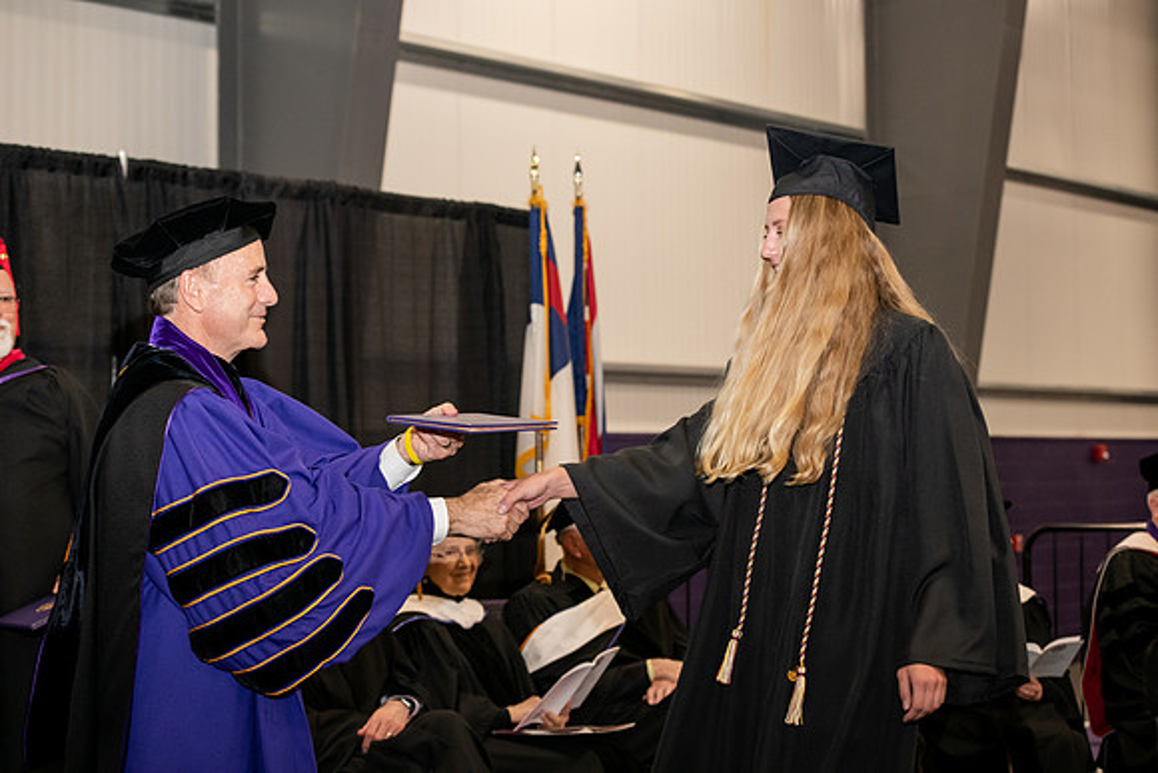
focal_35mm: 70
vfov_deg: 19.5
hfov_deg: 28.8
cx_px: 579
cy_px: 386
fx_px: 2252
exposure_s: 1/200
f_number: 5
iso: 2000
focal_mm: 70
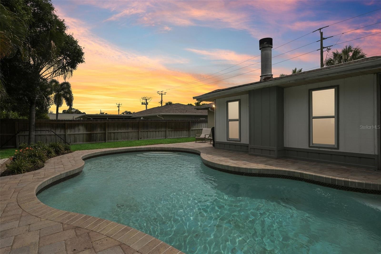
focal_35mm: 18
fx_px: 196
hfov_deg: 88.4
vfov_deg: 65.9
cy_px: 127
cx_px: 190
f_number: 8
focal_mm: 18.5
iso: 400
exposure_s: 1/2000
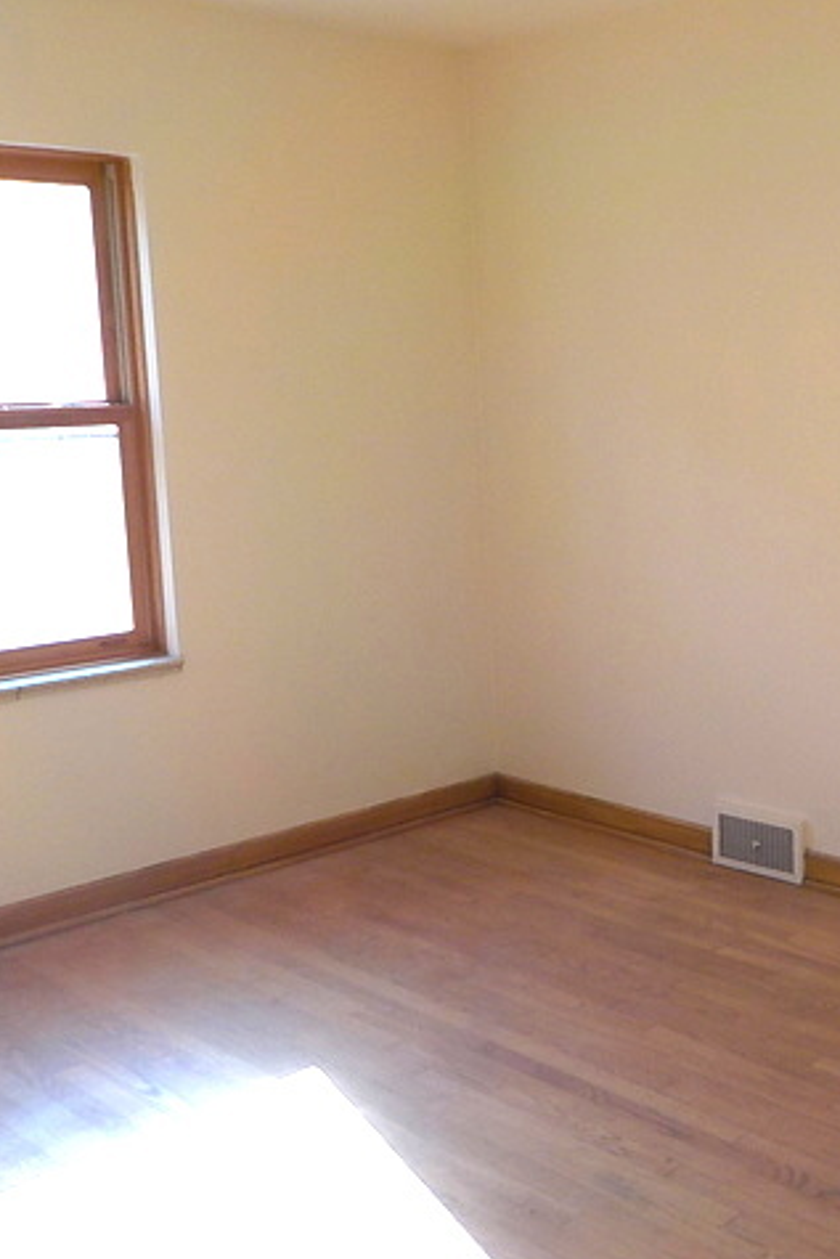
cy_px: 628
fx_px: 1469
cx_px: 742
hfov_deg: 30.6
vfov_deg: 46.4
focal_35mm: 42
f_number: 3.3
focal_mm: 4.1
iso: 125
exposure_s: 1/80
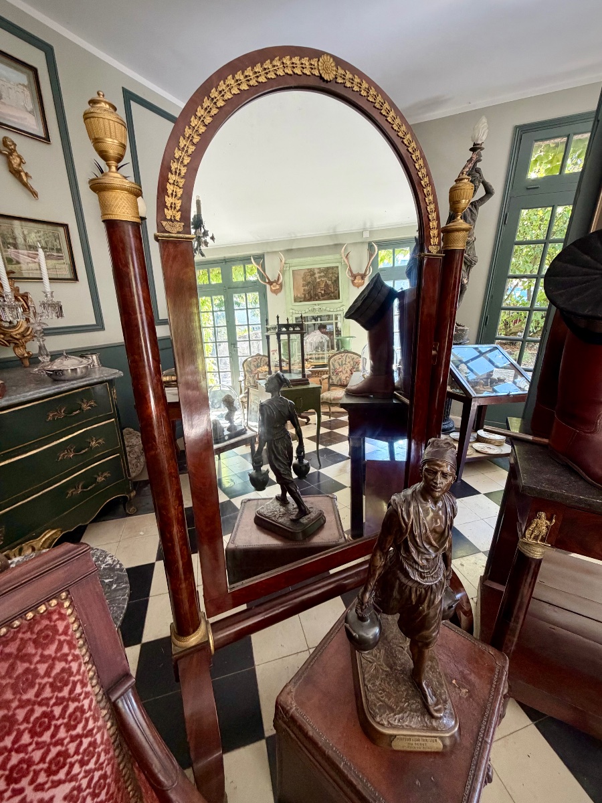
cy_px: 402
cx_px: 301
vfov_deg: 102.1
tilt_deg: -19.0
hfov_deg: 85.7
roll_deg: -0.4
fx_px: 325
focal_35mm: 14
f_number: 2.2
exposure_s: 1/120
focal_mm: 2.22
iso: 320
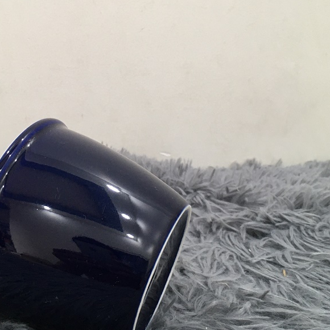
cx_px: 103
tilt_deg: -13.2
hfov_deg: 31.9
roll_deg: -0.2
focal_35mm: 53
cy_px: 129
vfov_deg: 32.1
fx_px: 572
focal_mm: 4.15
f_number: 2.2
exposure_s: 1/33
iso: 100
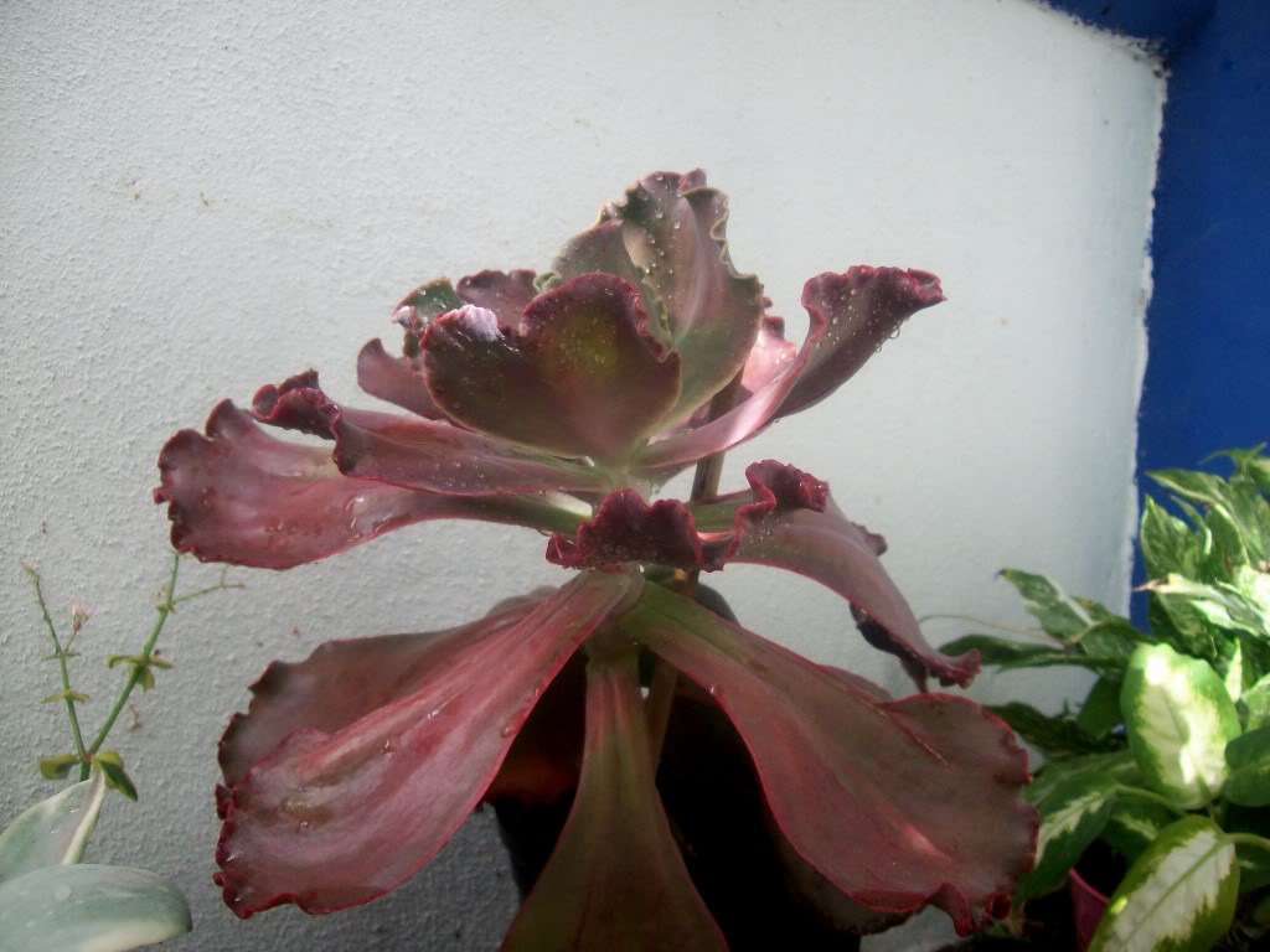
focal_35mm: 36
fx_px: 1321
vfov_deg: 39.7
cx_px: 635
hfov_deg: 51.4
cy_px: 476
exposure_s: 1/134
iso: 80
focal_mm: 6
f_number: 2.7
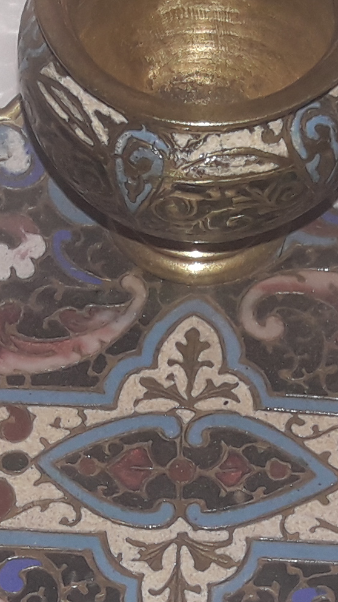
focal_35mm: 127
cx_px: 125
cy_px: 297
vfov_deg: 16.9
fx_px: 2024
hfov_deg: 9.5
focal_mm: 3.7
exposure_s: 1/179
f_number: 1.9
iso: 40
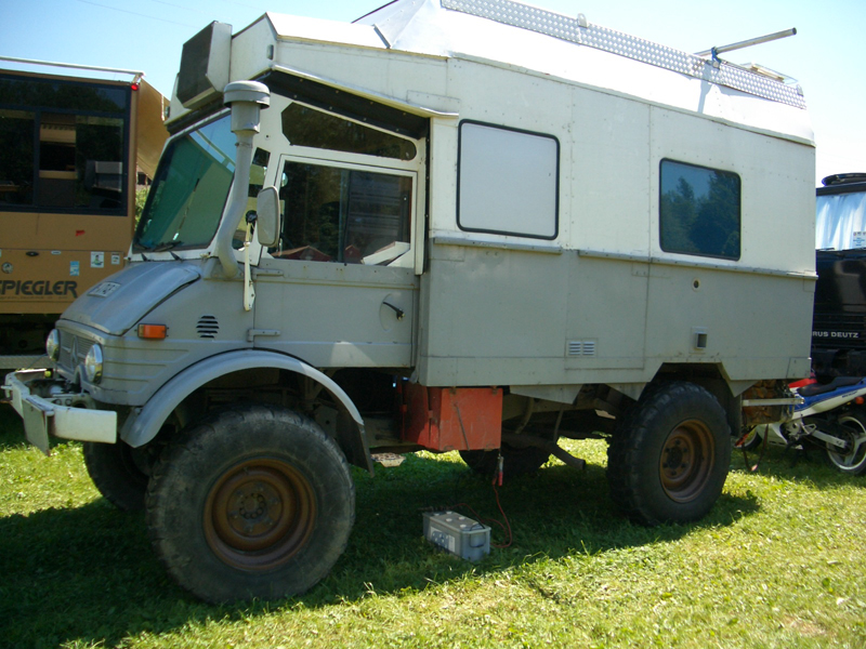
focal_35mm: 35
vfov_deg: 40.7
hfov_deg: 52.6
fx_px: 876
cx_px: 433
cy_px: 324
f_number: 2.6
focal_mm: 5.8
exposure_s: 1/500
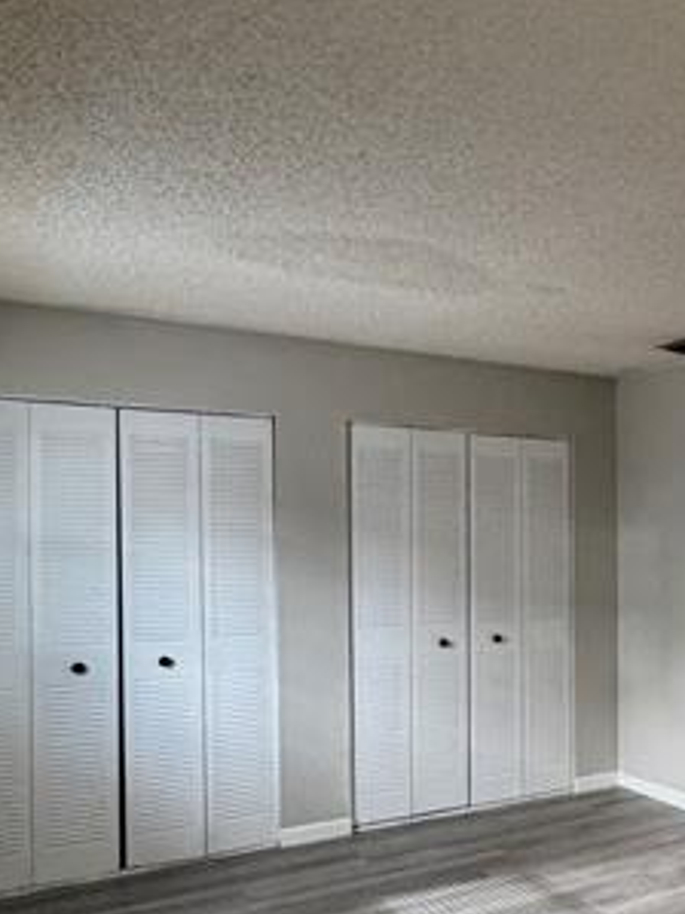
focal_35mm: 36
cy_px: 556
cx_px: 771
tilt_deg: -0.2
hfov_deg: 33.9
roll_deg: +0.7
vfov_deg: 51.0
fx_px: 951
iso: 250
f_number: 2.2
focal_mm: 2.22
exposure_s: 1/120
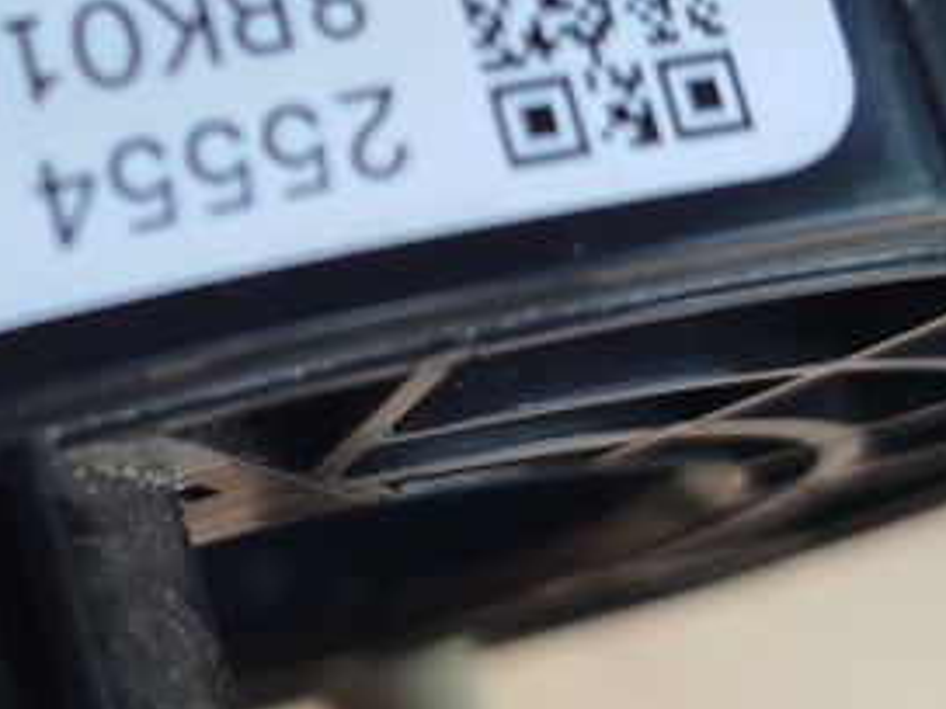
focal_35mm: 113
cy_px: 215
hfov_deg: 16.9
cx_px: -94
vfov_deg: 13.1
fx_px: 3088
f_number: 1.7
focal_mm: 5.31
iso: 64
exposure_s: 1/100
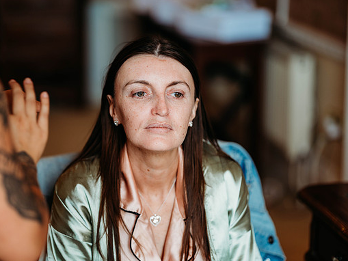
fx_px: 935
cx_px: 152
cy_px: 130
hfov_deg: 21.1
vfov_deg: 15.9
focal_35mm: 93
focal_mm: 85
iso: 320
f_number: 1.8
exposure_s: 1/200
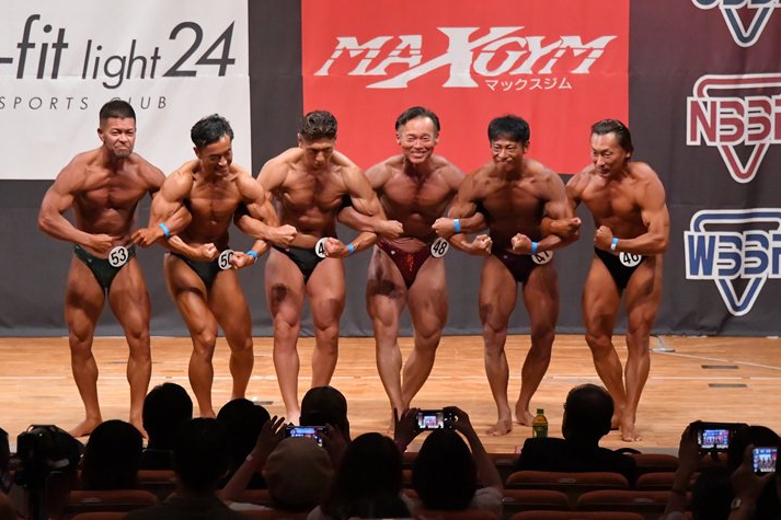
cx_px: 370
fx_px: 4316
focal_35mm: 199
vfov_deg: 6.9
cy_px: 254
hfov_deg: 10.3
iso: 10000
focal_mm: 122
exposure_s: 1/400
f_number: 5.6
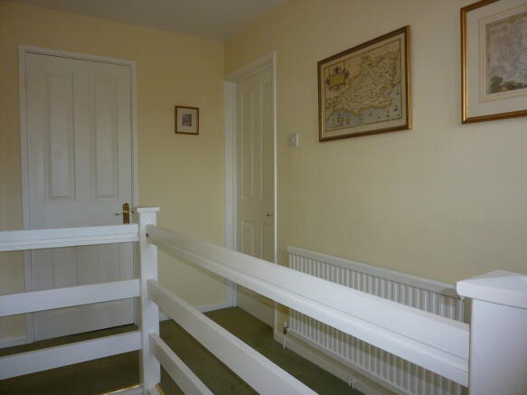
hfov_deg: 69.4
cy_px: 198
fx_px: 381
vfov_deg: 54.9
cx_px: 264
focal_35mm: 25
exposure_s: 1/30
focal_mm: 4.1
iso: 100
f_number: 3.3
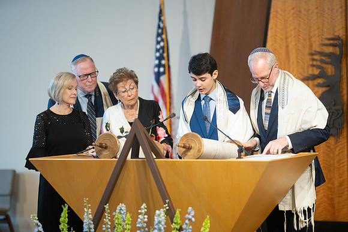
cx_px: 174
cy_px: 116
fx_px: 1305
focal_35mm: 135
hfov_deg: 15.2
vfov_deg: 10.2
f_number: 1.8
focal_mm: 135
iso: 3200
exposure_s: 1/400
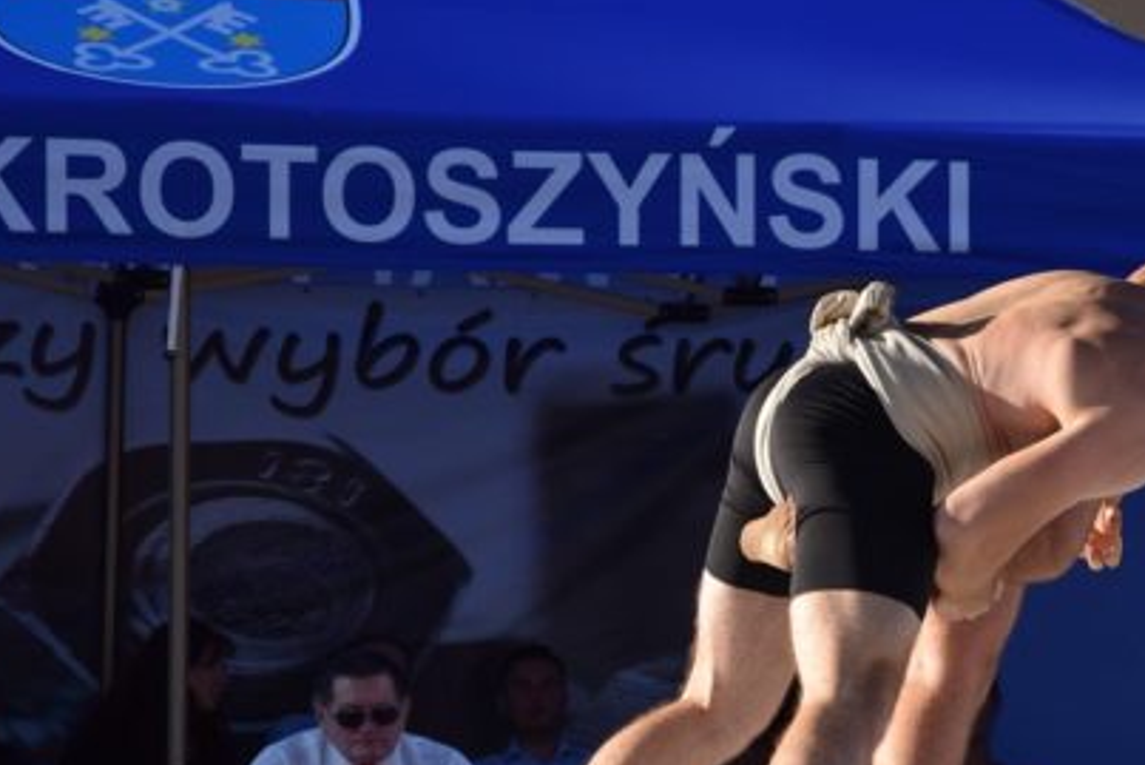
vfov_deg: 5.3
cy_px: 657
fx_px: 8177
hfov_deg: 8.0
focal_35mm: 257
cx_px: 872
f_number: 5.6
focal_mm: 90
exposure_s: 1/1000
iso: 560
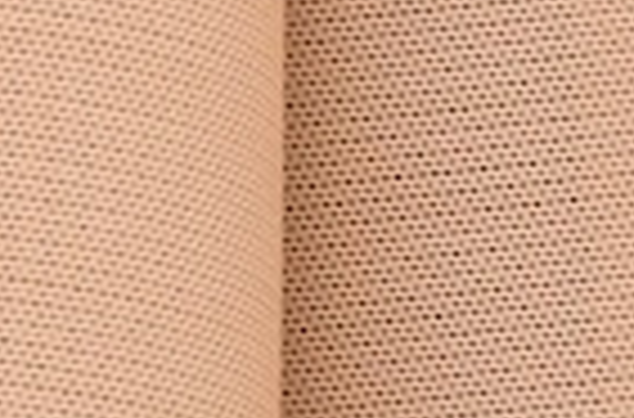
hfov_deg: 3.1
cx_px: 364
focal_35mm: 671
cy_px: 533
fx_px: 11780
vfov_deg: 2.0
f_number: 13
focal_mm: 105
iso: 800
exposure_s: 1/1000
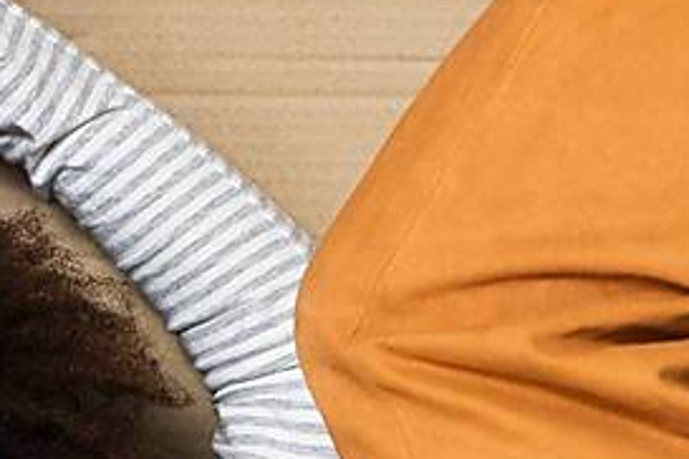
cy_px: 391
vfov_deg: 4.2
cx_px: 790
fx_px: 6315
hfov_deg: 6.2
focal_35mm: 330
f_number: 2.8
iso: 800
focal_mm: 50
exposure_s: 1/125
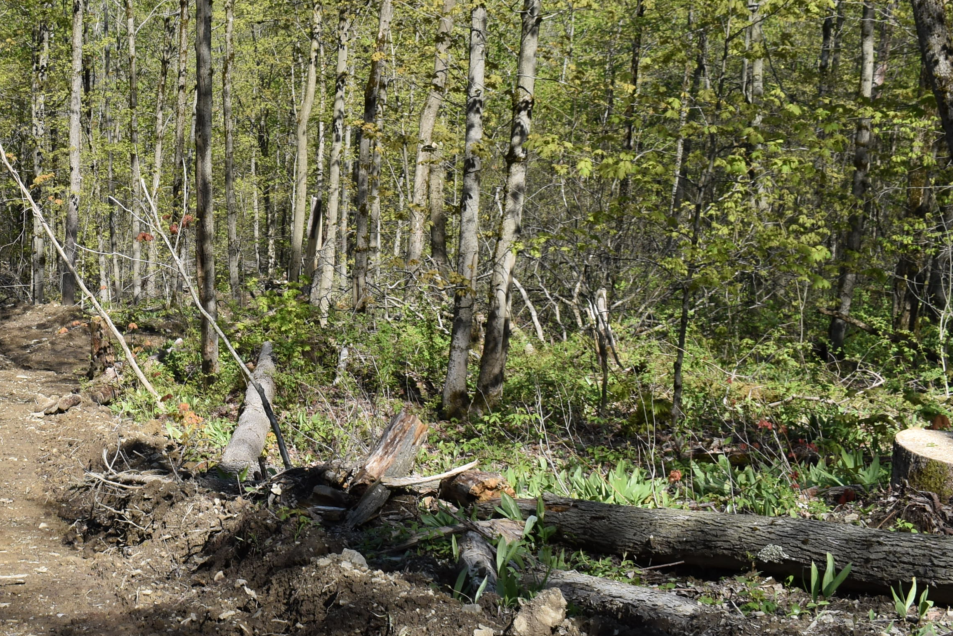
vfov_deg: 18.6
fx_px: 1932
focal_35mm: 73
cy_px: 197
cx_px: 73
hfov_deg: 26.7
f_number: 9
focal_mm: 25
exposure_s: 1/320
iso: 200
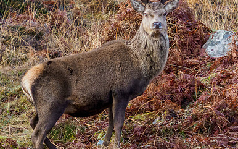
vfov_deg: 2.2
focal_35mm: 590
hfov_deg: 3.6
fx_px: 3826
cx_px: 163
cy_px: 25
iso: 1600
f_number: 6.3
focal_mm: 128
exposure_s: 1/200
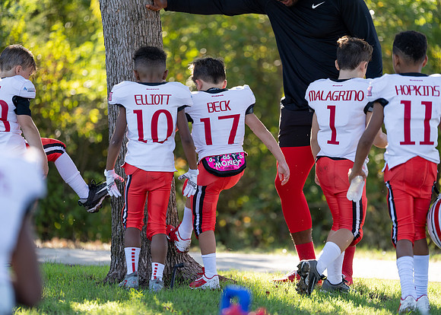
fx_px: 2165
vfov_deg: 8.3
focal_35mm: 173
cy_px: 158
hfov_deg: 11.6
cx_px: 220
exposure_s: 1/1000
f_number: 2.8
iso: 320
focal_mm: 165
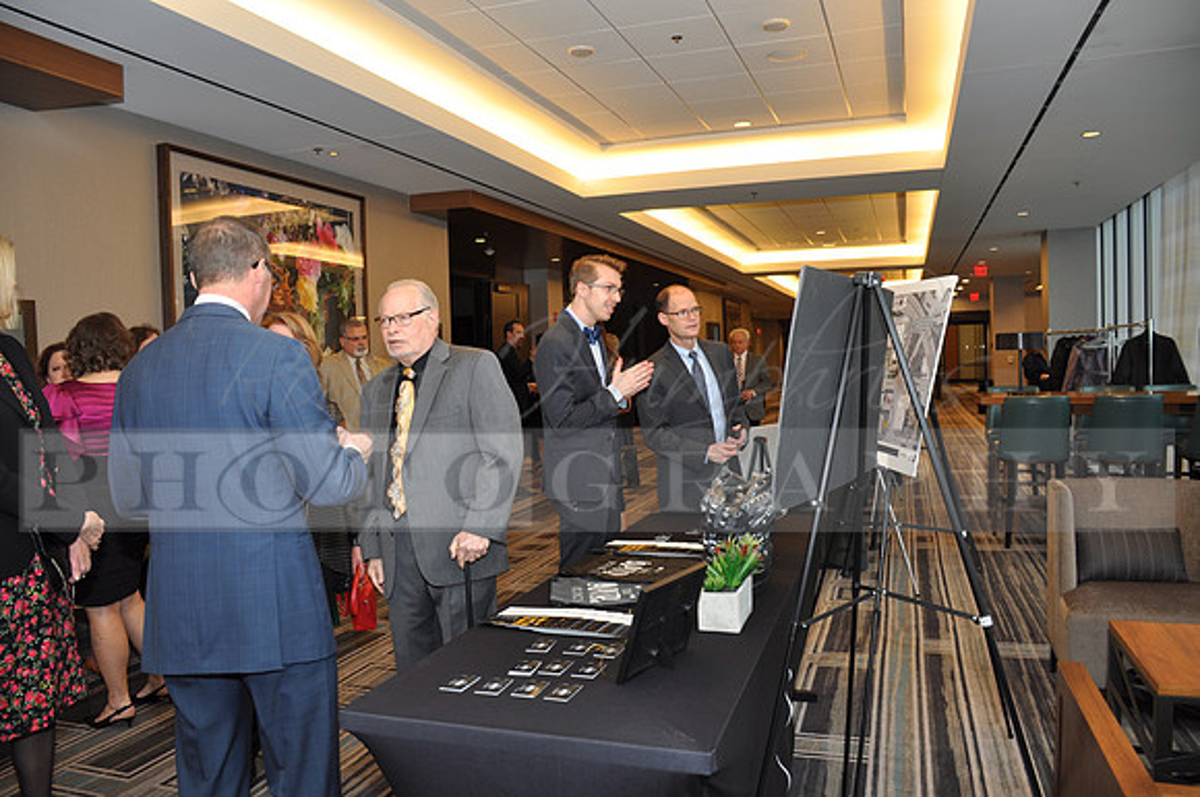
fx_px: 899
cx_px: 600
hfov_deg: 67.5
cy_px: 398
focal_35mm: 27
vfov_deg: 47.8
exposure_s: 1/60
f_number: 4
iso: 200
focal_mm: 18
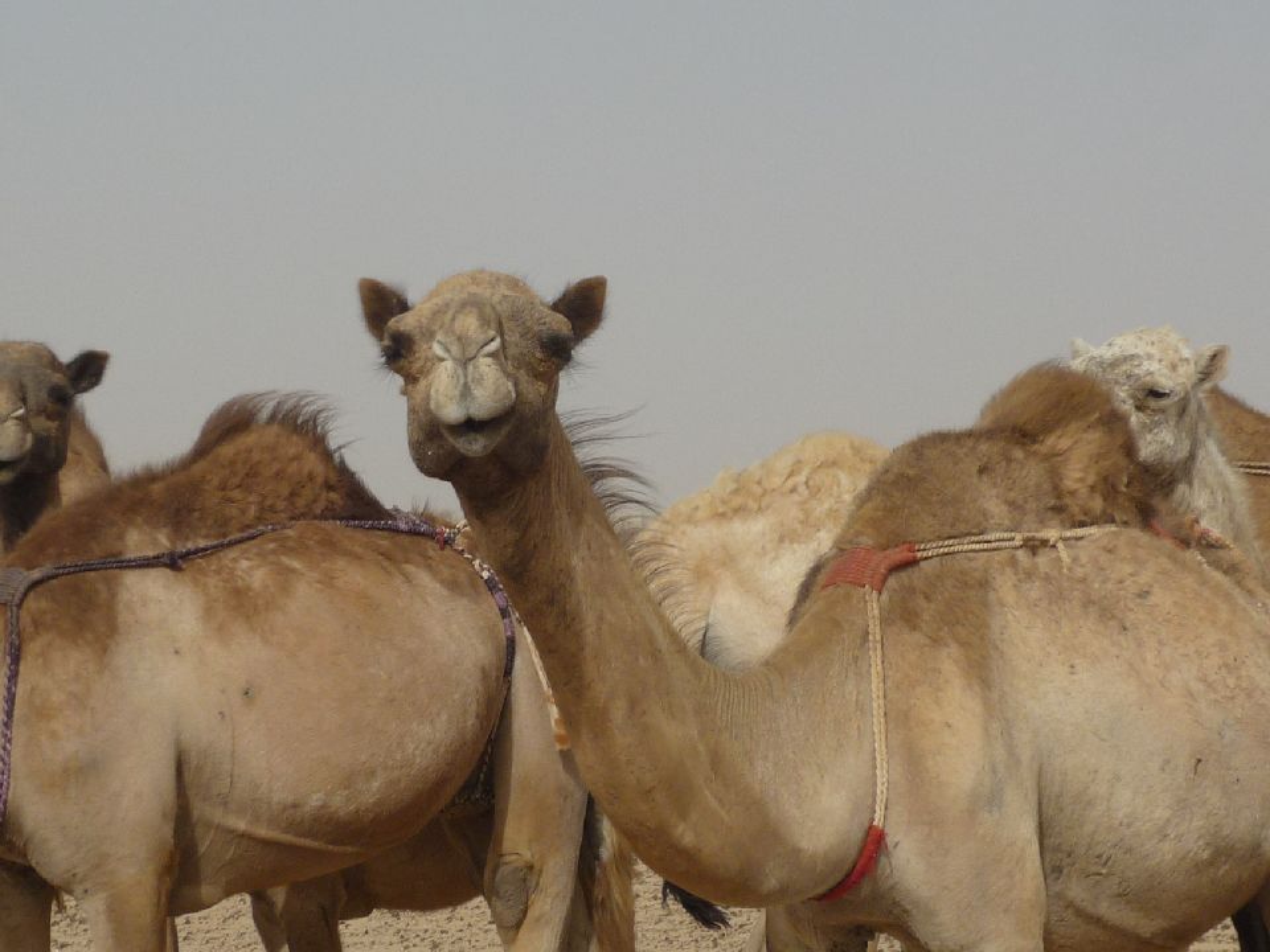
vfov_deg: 13.1
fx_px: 4146
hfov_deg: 17.4
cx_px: 635
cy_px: 476
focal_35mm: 113
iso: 100
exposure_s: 1/200
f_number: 11
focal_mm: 11.7
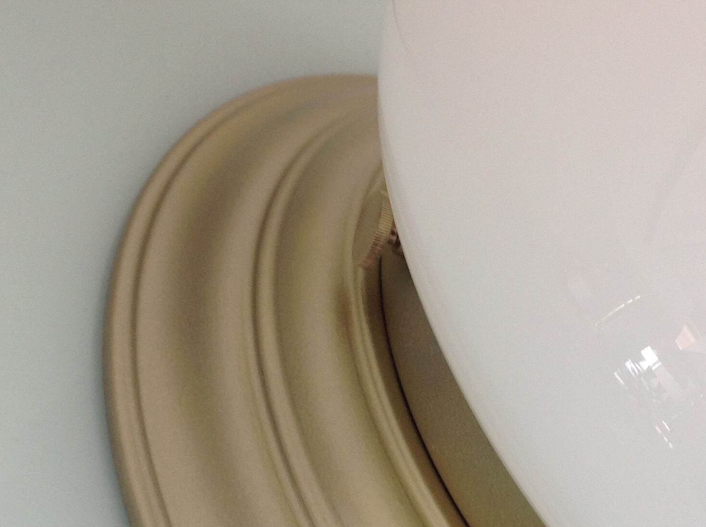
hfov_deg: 30.8
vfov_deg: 23.2
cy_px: 428
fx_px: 1263
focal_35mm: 62
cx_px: 509
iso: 50
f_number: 2.4
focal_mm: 4.28
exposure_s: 1/20
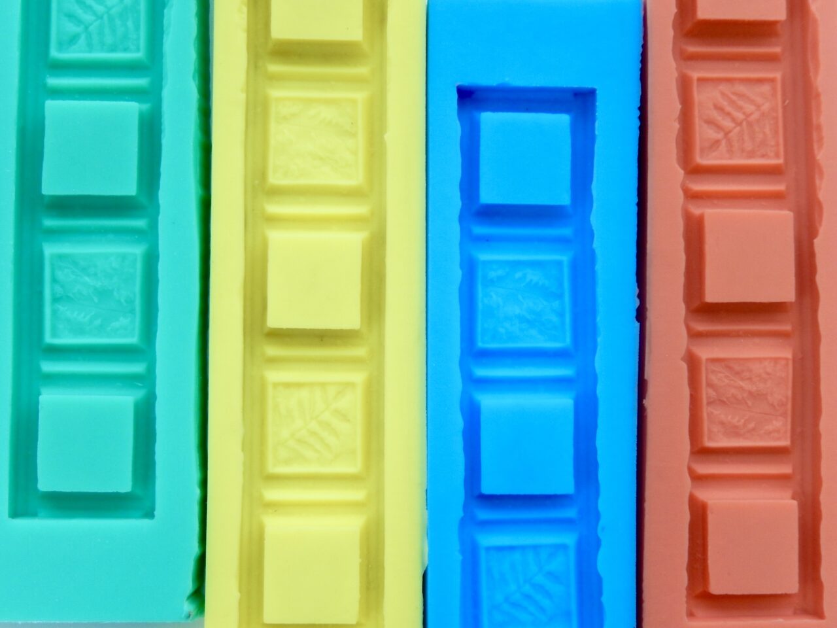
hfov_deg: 45.8
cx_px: 418
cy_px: 314
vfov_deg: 35.1
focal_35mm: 41
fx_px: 991
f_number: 4.2
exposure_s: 1/100
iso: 125
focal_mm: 7.3
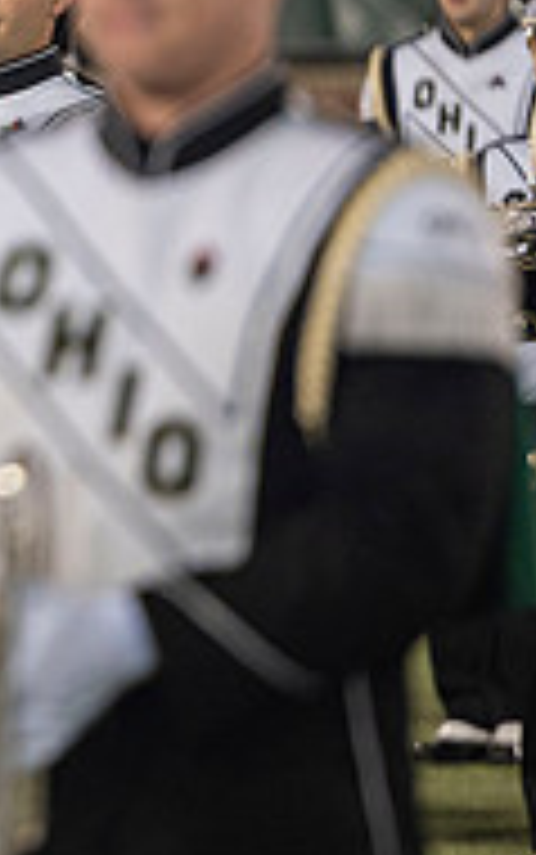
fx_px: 14492
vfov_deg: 3.4
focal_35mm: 621
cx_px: -658
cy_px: 135
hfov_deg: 2.1
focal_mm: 200
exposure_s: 1/500
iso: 1000
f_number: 2.8
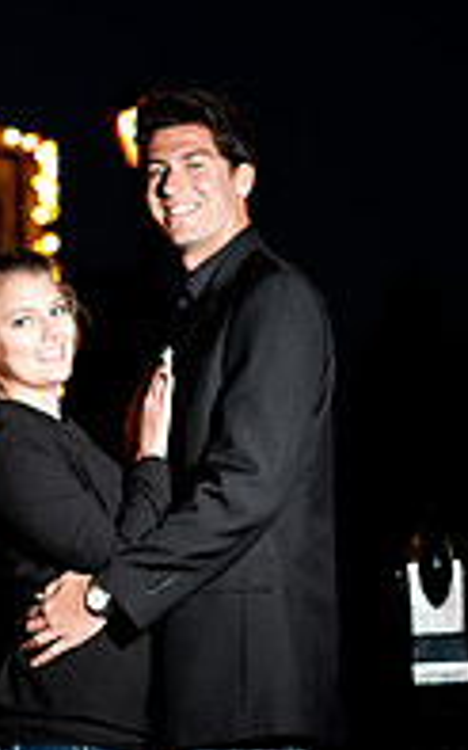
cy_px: 598
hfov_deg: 6.6
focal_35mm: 198
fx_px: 4044
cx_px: 36
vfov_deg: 10.6
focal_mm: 85
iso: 250
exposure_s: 1/125
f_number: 2.5
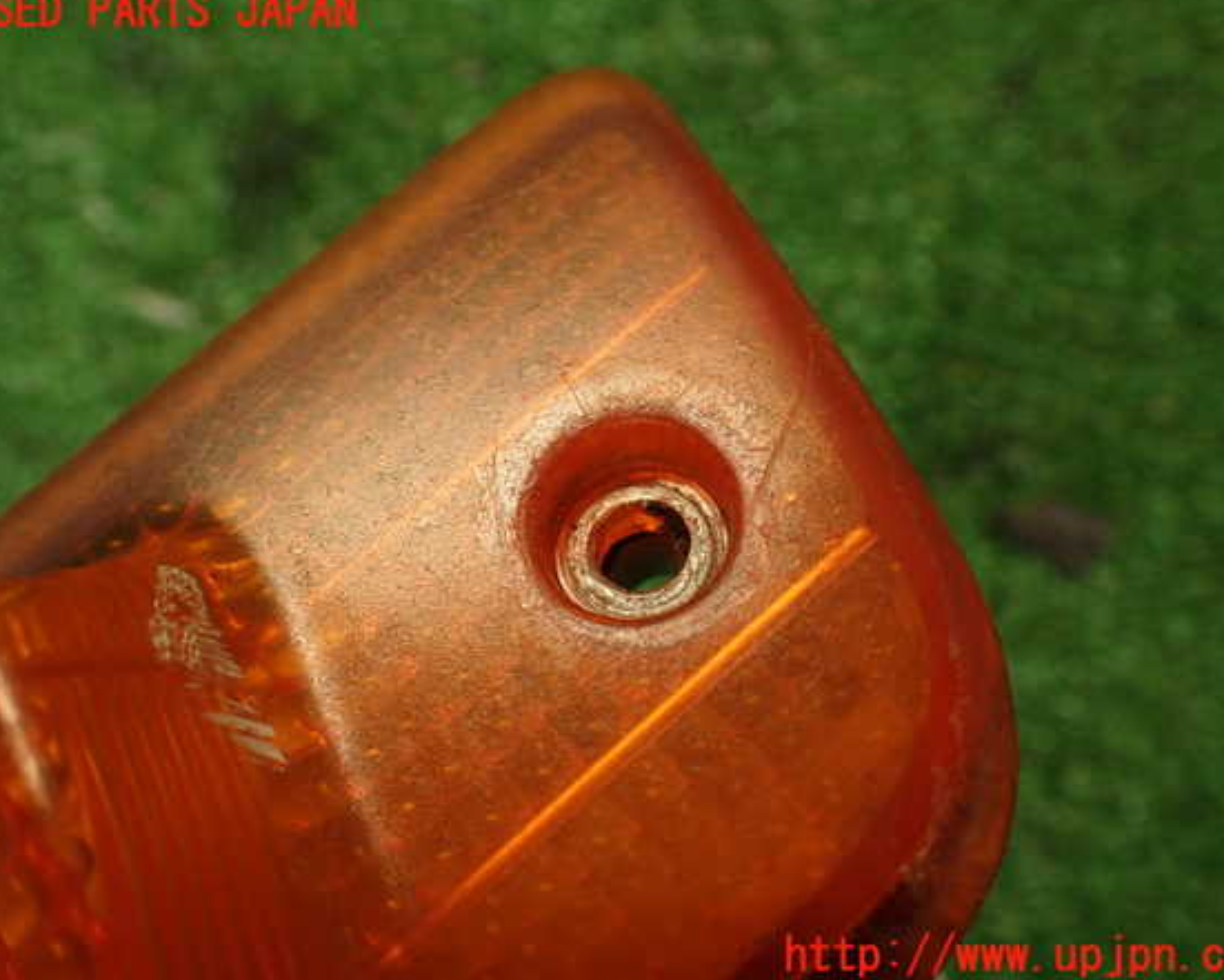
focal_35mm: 34
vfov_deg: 43.4
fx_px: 1232
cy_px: 484
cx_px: 620
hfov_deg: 52.8
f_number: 2.4
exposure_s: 1/60
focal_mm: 5.79
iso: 200
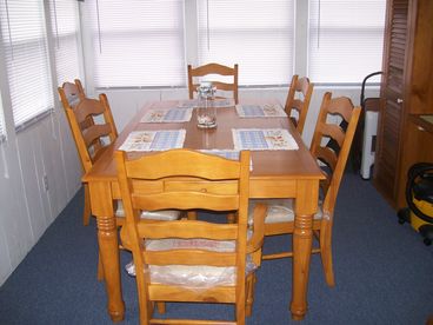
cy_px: 162
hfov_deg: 51.4
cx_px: 216
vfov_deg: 39.7
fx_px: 450
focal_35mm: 36
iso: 140
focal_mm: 6
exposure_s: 1/64
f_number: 2.7
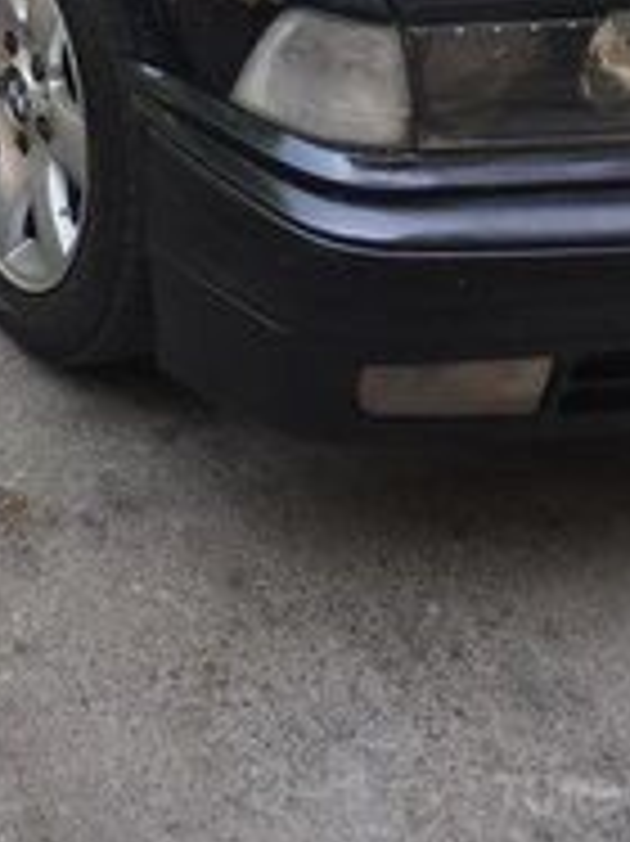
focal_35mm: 77
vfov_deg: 22.6
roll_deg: -1.5
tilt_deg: -19.9
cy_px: -261
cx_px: -72
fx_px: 1871
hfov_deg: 18.4
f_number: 2.2
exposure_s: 1/197
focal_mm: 4.15
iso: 32
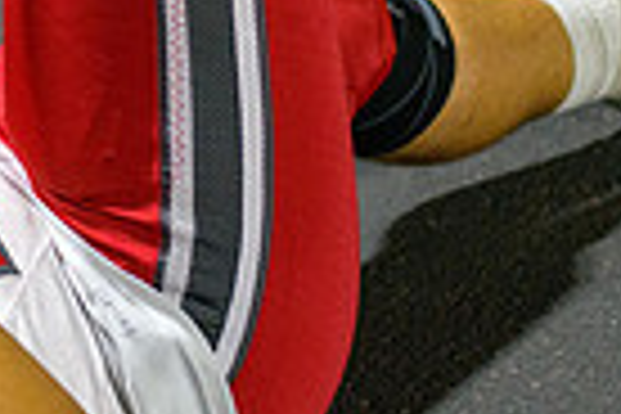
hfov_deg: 7.0
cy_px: -47
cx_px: 94
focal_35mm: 295
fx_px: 5088
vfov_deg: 4.6
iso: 2000
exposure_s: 1/320
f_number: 2.8
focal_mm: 70
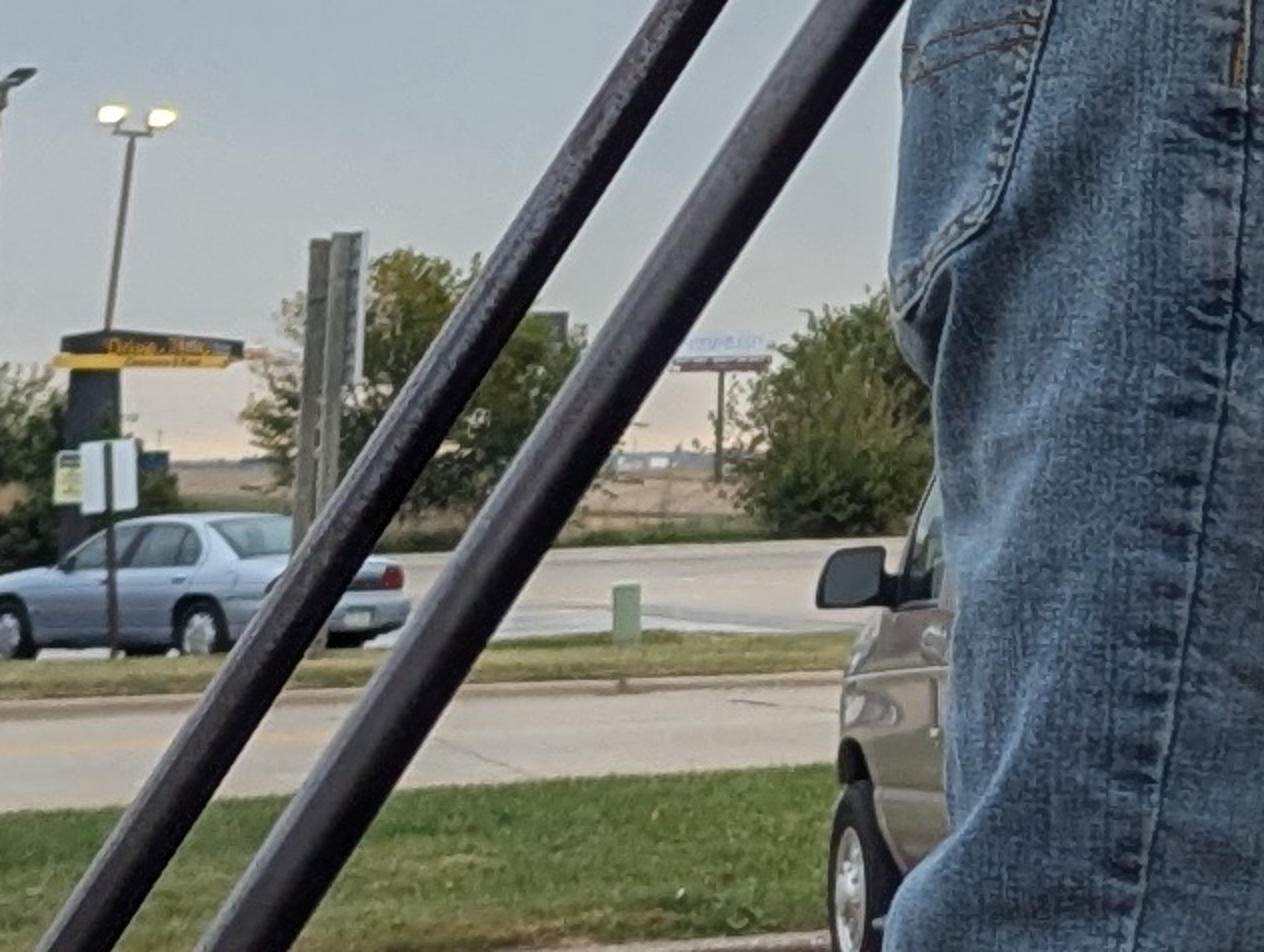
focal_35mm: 155
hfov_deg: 12.1
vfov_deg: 9.3
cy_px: -614
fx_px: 5668
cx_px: 1890
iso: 43
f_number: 1.85
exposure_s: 1/674
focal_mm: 6.81
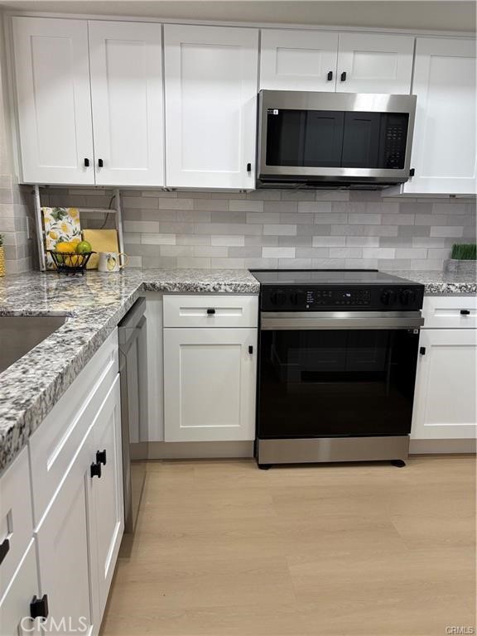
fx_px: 478
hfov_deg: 53.1
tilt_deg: -11.6
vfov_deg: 67.3
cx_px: 238
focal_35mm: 26
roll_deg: -0.9
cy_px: 318
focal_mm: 5.96
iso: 125
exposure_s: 1/120
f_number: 1.6
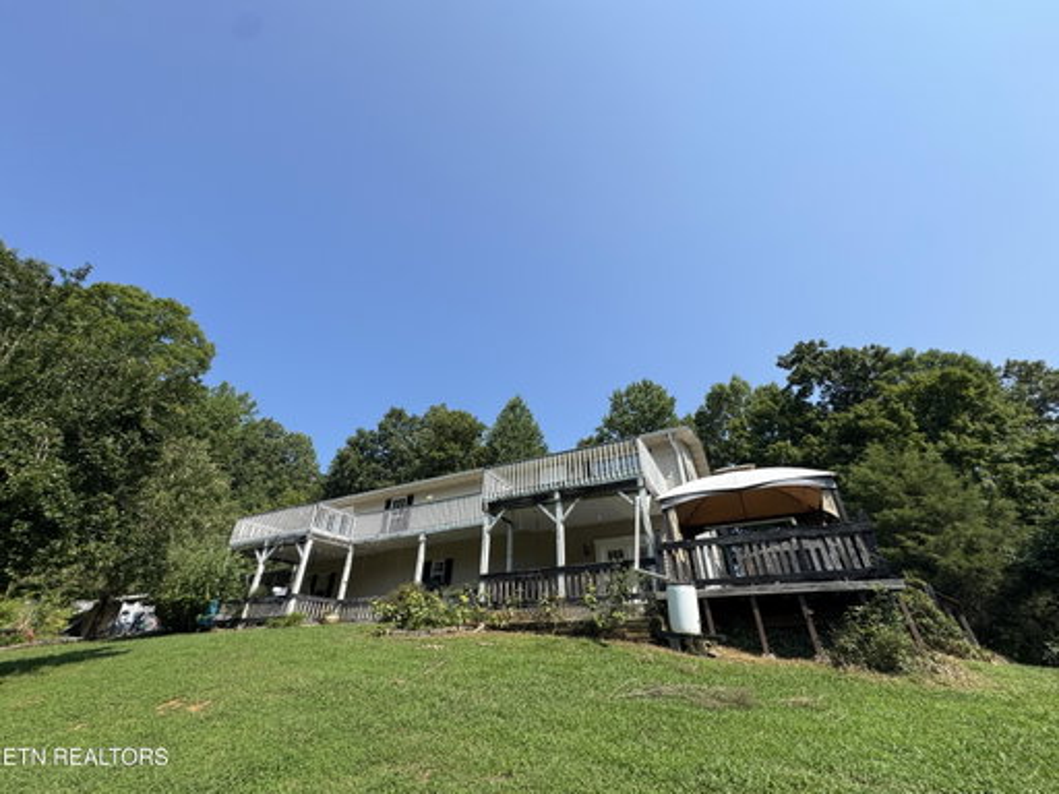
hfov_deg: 102.1
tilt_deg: +31.8
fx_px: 428
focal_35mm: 14
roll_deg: +0.2
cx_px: 530
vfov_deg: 85.7
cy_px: 397
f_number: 2.2
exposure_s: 1/1789
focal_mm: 2.22
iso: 50
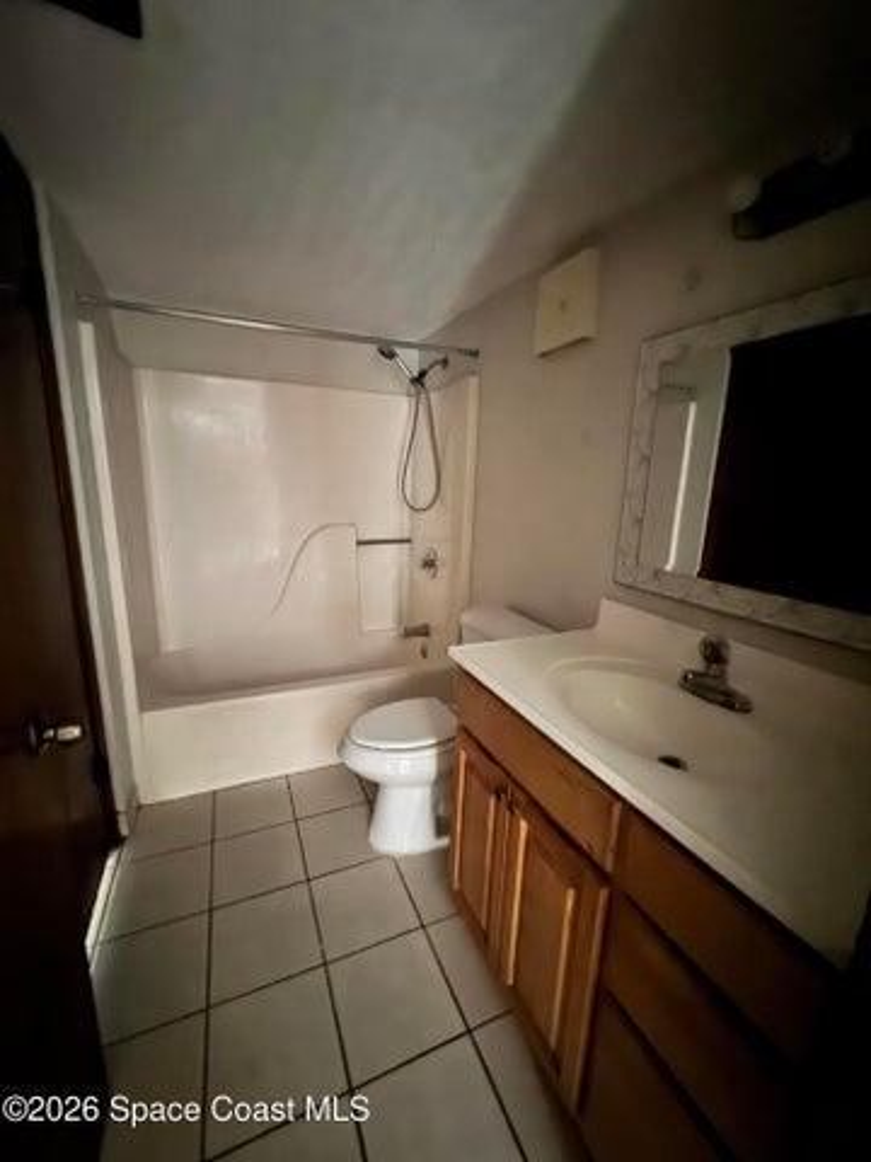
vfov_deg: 102.1
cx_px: 436
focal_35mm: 14
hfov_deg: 85.7
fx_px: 470
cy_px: 581
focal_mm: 2.22
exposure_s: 1/4
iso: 2500
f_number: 2.2
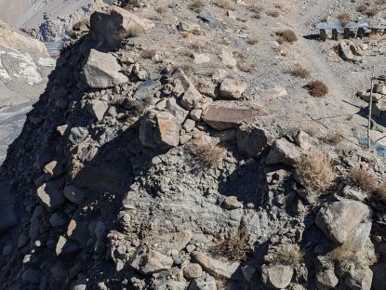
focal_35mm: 50
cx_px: 319
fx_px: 558
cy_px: 53
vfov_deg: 28.4
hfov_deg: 36.6
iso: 67
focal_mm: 4.38
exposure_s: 1/7812
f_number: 1.73
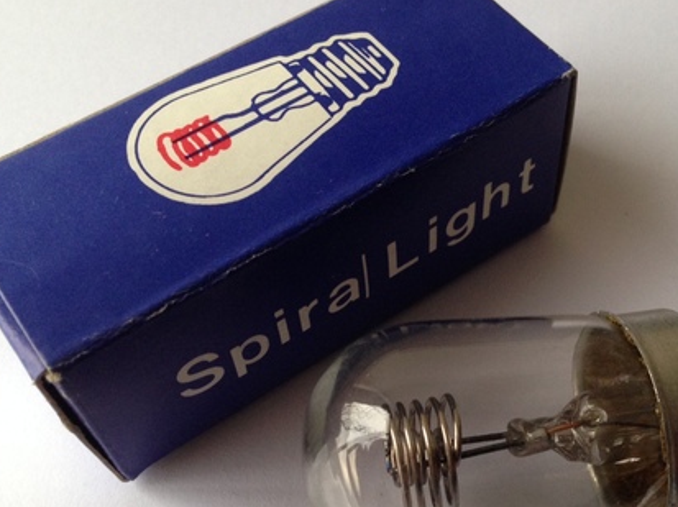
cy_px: 327
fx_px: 939
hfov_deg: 39.5
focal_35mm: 48
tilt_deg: -58.3
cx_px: 415
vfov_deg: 30.1
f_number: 2.4
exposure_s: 1/20
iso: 125
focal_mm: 4.12
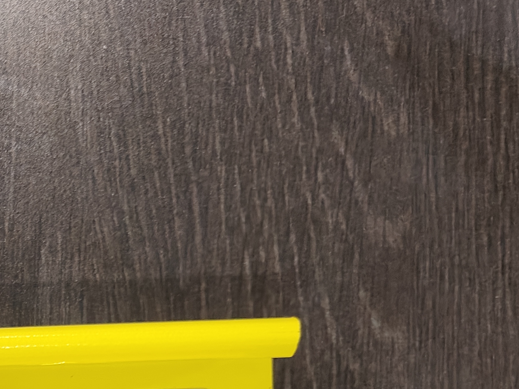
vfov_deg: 16.2
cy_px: 607
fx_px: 1229
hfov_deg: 20.6
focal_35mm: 82
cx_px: -245
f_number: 1.8
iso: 400
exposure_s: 1/50
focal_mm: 5.59
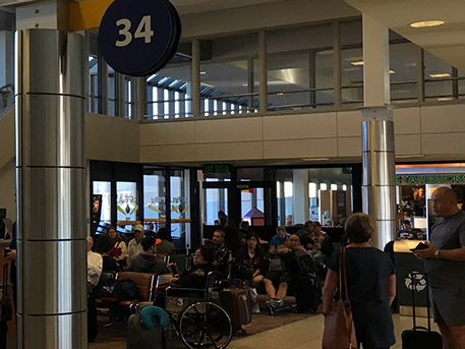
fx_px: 873
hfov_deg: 28.0
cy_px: 156
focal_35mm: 65
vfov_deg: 22.6
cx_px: 1
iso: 25
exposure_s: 1/40
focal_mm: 4.15
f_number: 2.2
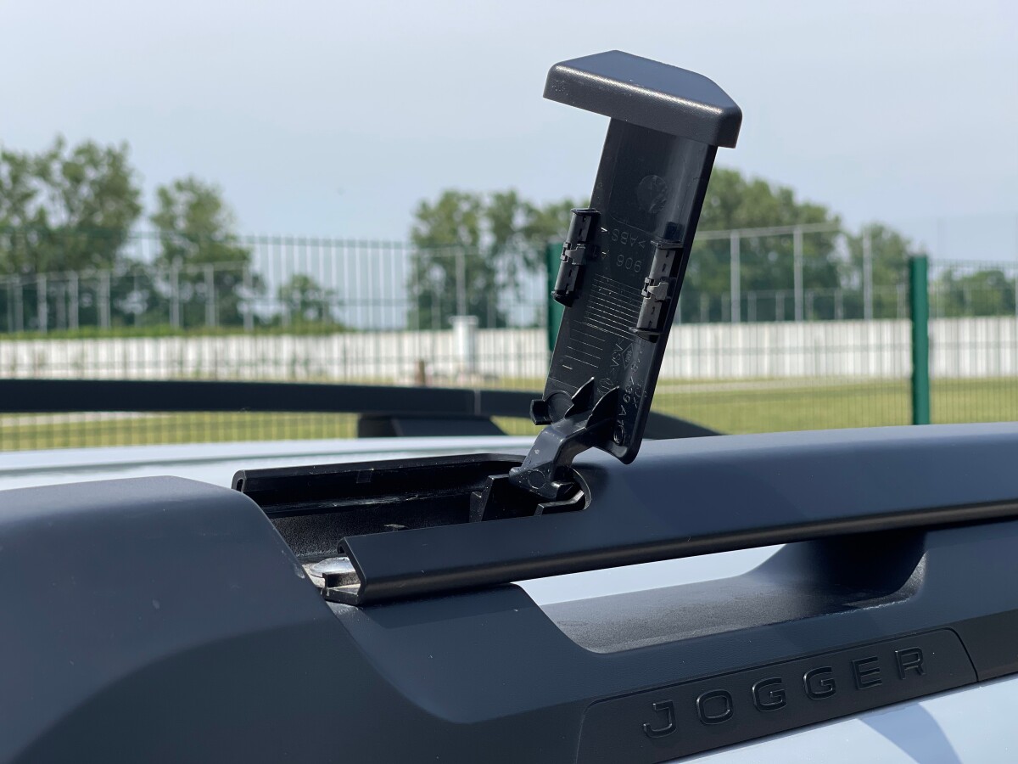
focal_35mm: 64
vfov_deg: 22.9
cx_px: 509
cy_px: 382
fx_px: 1882
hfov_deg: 30.3
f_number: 2.2
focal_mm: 7.5
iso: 32
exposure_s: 1/1531
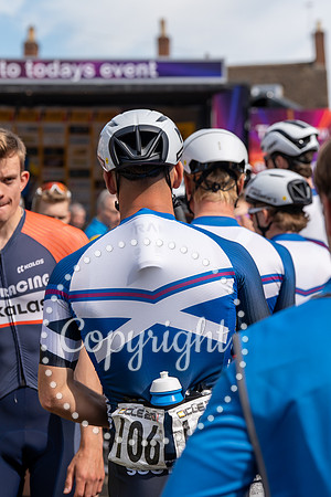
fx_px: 1393
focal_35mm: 101
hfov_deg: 13.6
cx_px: 166
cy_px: 248
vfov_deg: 20.2
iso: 250
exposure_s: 1/1000
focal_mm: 101
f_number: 5.6
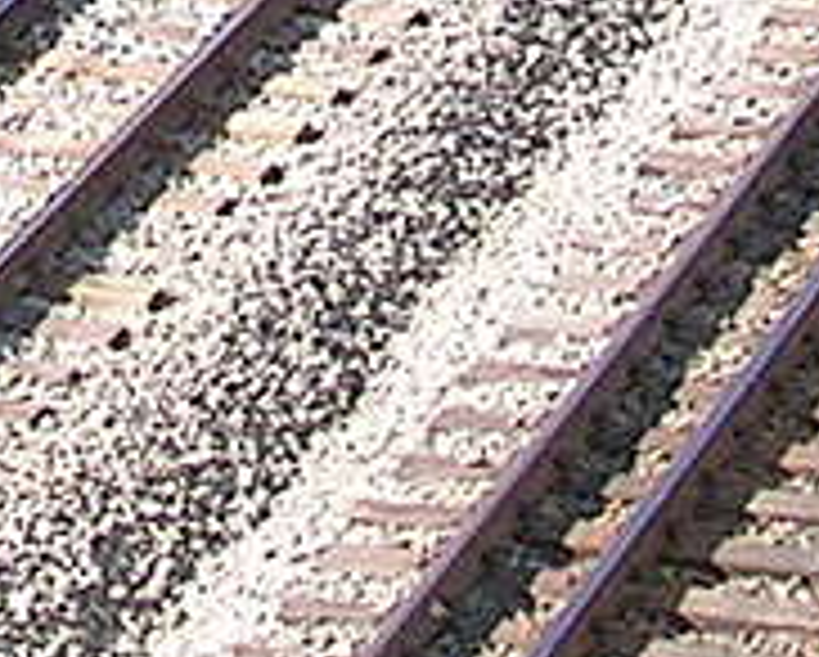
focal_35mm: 419
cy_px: -1444
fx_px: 10167
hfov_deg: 4.6
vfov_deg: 3.6
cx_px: -202
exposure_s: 1/224
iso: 50
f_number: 3.5
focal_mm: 9.3
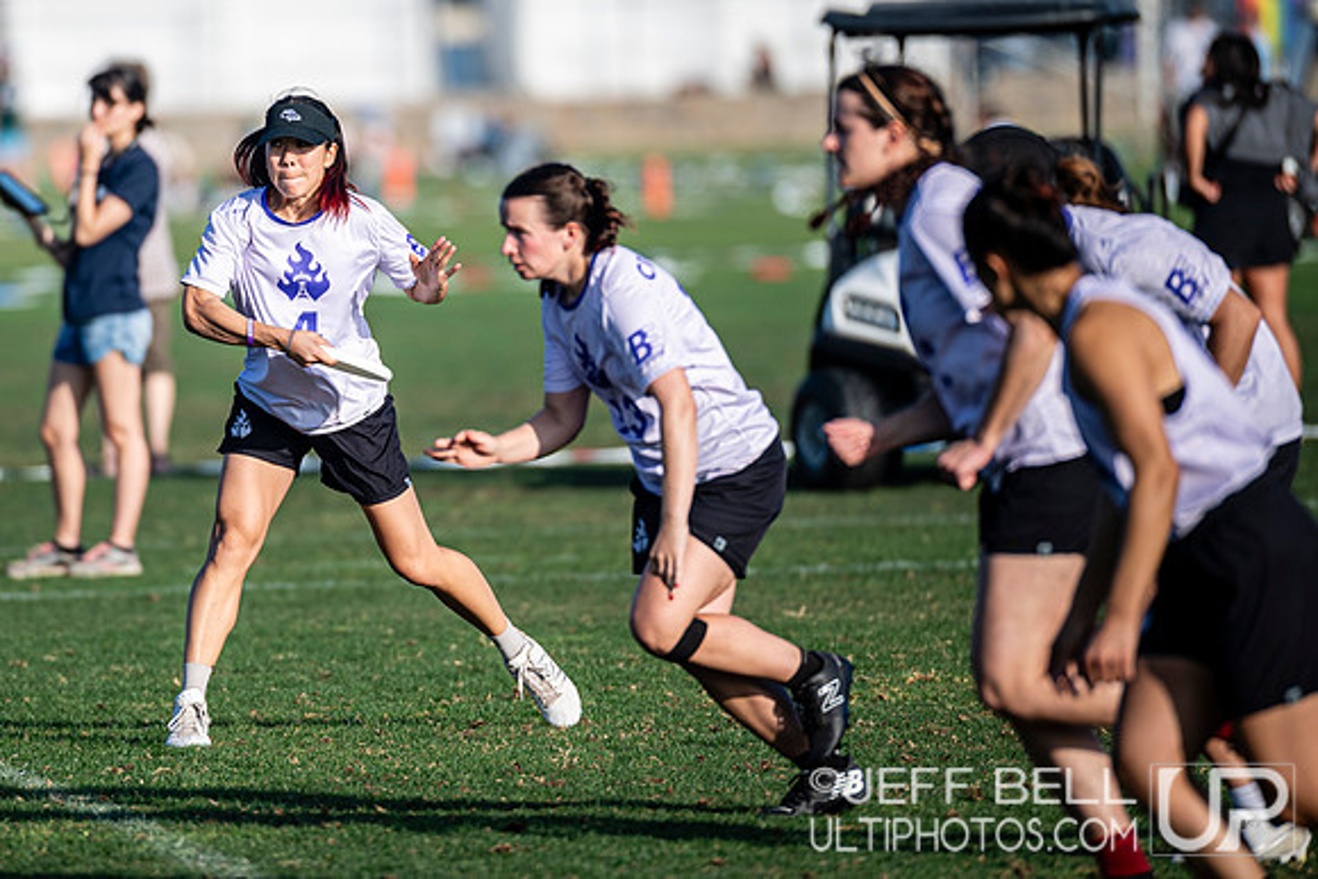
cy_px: 295
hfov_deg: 4.7
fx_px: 16144
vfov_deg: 3.1
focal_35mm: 441
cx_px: 350
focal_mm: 300
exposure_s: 1/1600
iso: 100
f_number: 3.2
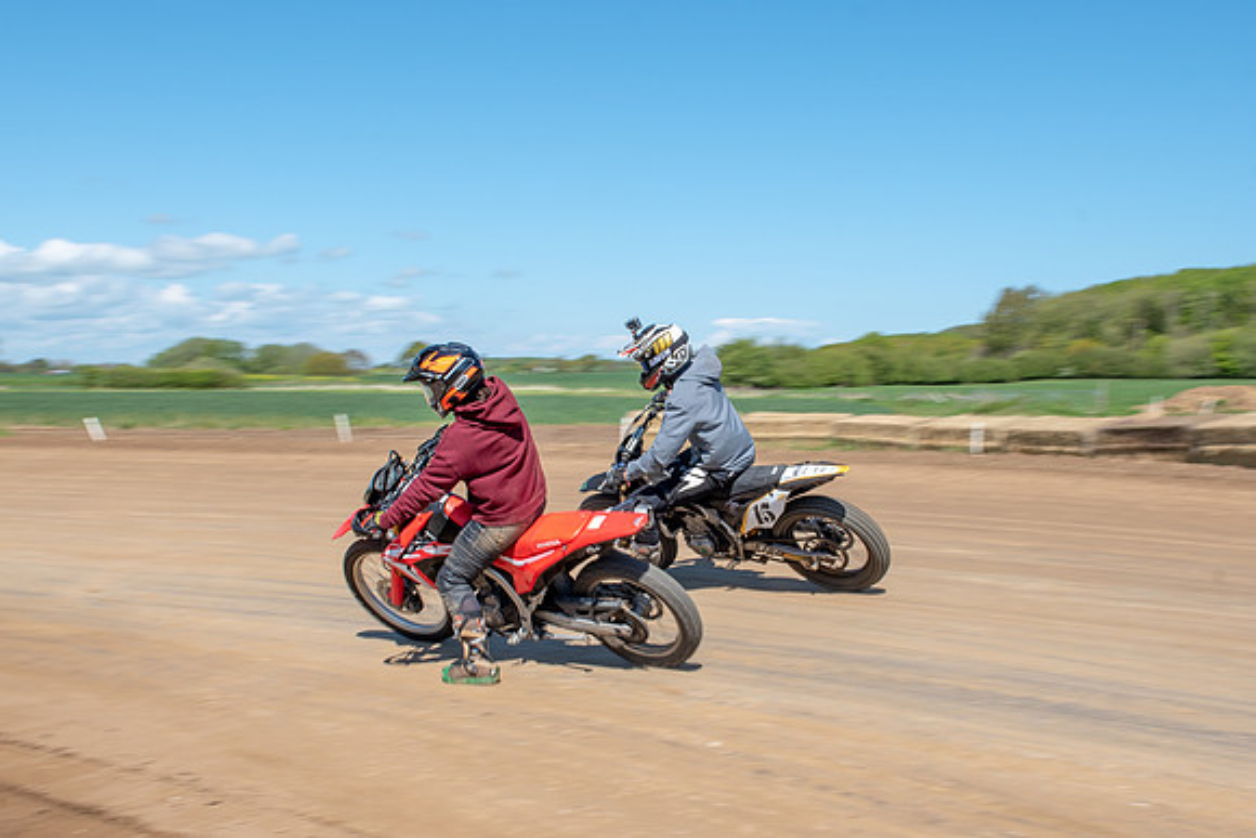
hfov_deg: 48.2
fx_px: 1402
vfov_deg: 33.2
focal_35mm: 40
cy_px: 480
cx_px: 658
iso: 100
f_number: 8
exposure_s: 1/160
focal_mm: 26
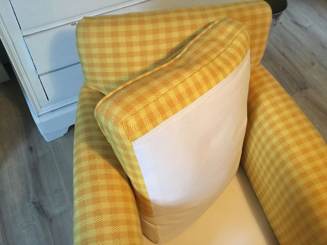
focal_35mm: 31
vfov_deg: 45.4
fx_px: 293
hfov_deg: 58.4
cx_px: 164
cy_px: 122
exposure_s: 1/25
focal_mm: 3.3
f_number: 2.4
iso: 200
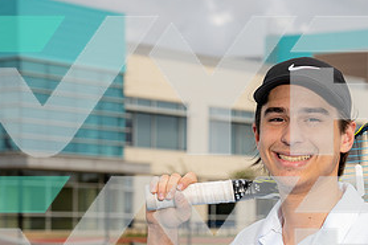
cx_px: 269
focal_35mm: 140
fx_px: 1430
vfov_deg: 9.7
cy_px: 247
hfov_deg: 14.6
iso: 100
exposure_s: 1/250
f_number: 5.6
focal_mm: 67
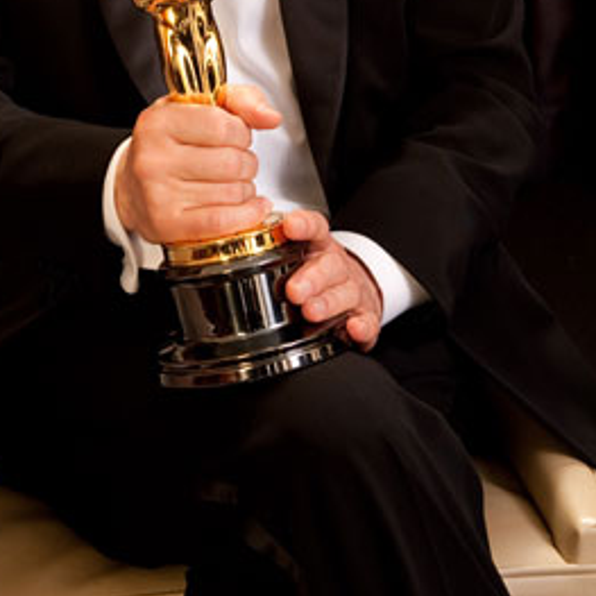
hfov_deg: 13.2
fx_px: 2571
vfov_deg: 13.0
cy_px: -23
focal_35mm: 132
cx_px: 190
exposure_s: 1/160
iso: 200
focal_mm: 56
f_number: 9
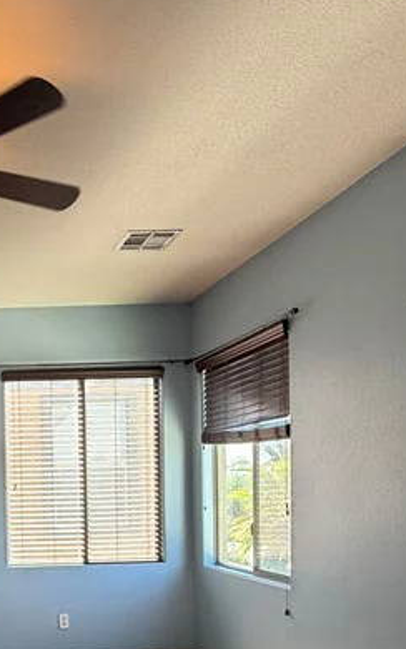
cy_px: 521
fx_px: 690
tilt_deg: -2.3
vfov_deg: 47.6
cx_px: -77
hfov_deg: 28.6
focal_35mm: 39
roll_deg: +2.5
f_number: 2.2
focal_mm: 2.22
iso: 160
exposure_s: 1/120
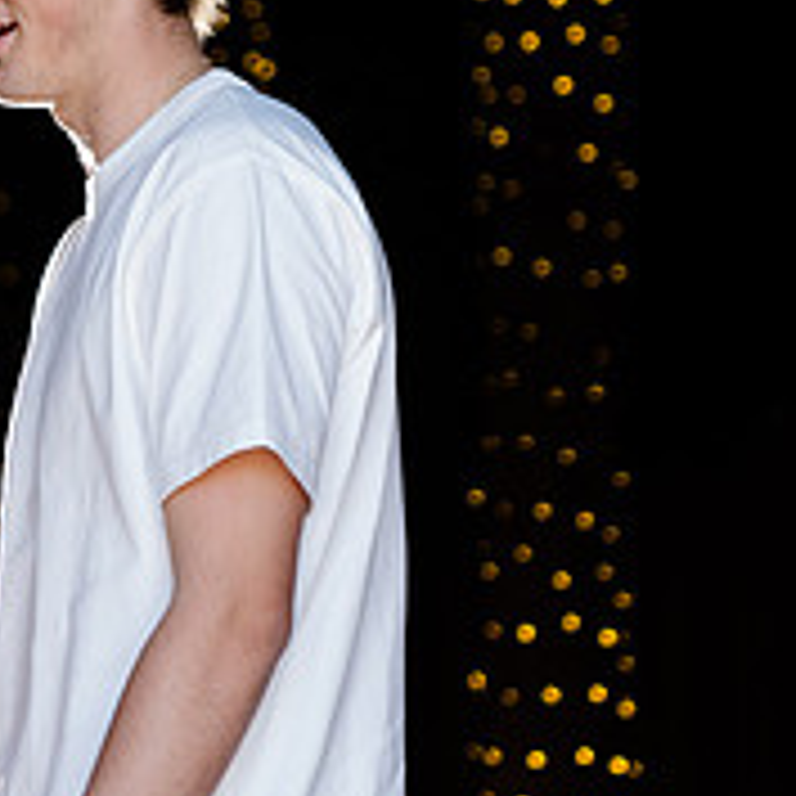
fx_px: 6972
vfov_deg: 6.5
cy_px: 367
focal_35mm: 268
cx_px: -108
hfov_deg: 6.5
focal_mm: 96
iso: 800
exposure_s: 1/200
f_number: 4
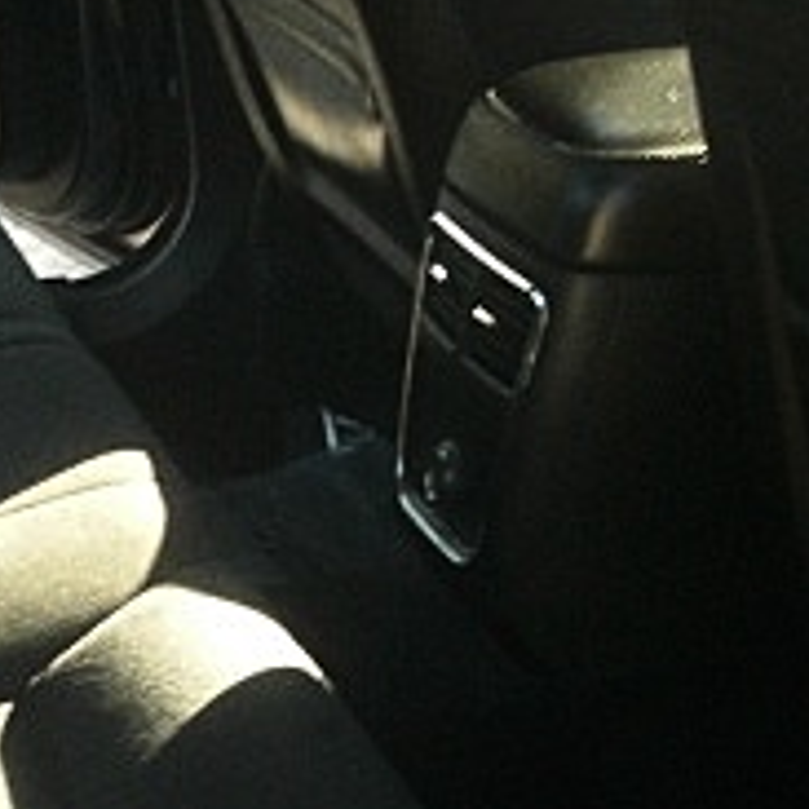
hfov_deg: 15.4
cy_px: 592
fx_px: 2935
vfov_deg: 15.6
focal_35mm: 111
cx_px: -31
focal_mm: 6.3
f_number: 2.8
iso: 400
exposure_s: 1/125
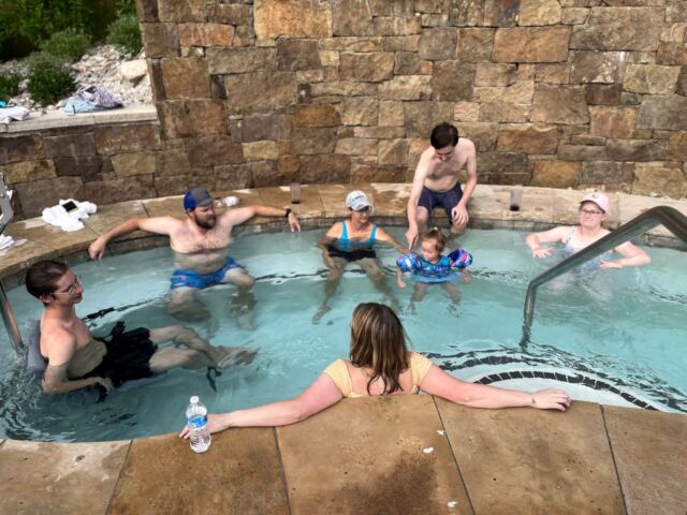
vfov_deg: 53.1
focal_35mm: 26
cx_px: 344
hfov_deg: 67.3
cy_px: 258
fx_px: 516
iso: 40
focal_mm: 5.1
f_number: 1.6
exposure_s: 1/121
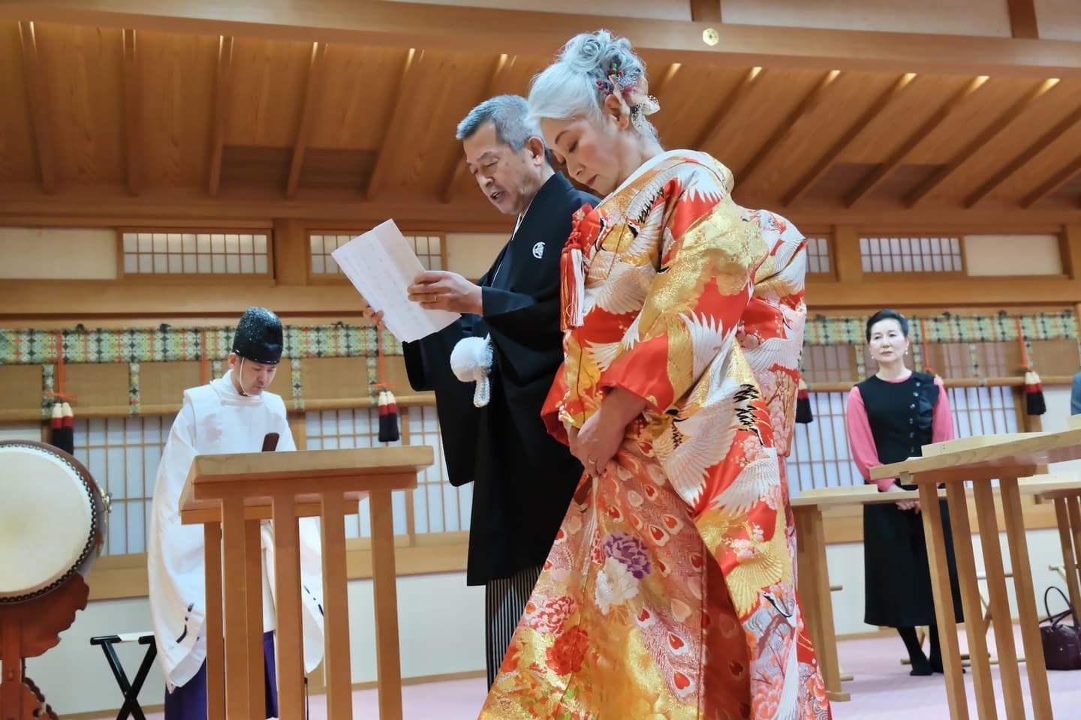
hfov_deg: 49.6
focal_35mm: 39
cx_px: 540
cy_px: 360
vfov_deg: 34.2
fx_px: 1171
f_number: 4
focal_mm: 26.2
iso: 3200
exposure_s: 1/30
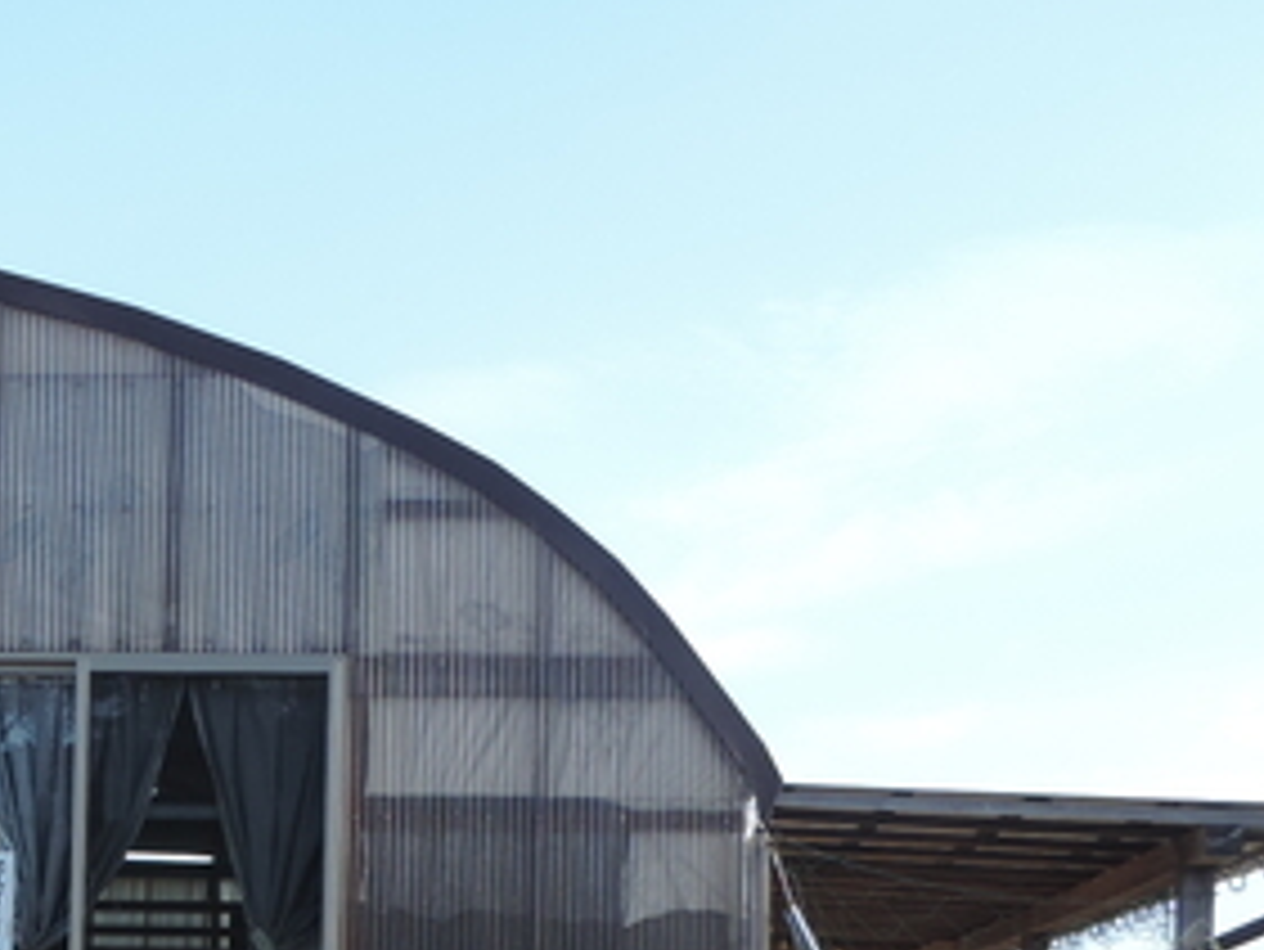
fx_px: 3434
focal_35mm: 94
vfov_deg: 15.4
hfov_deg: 19.8
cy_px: 968
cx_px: -171
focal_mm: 5.8
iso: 80
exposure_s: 1/400
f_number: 3.2
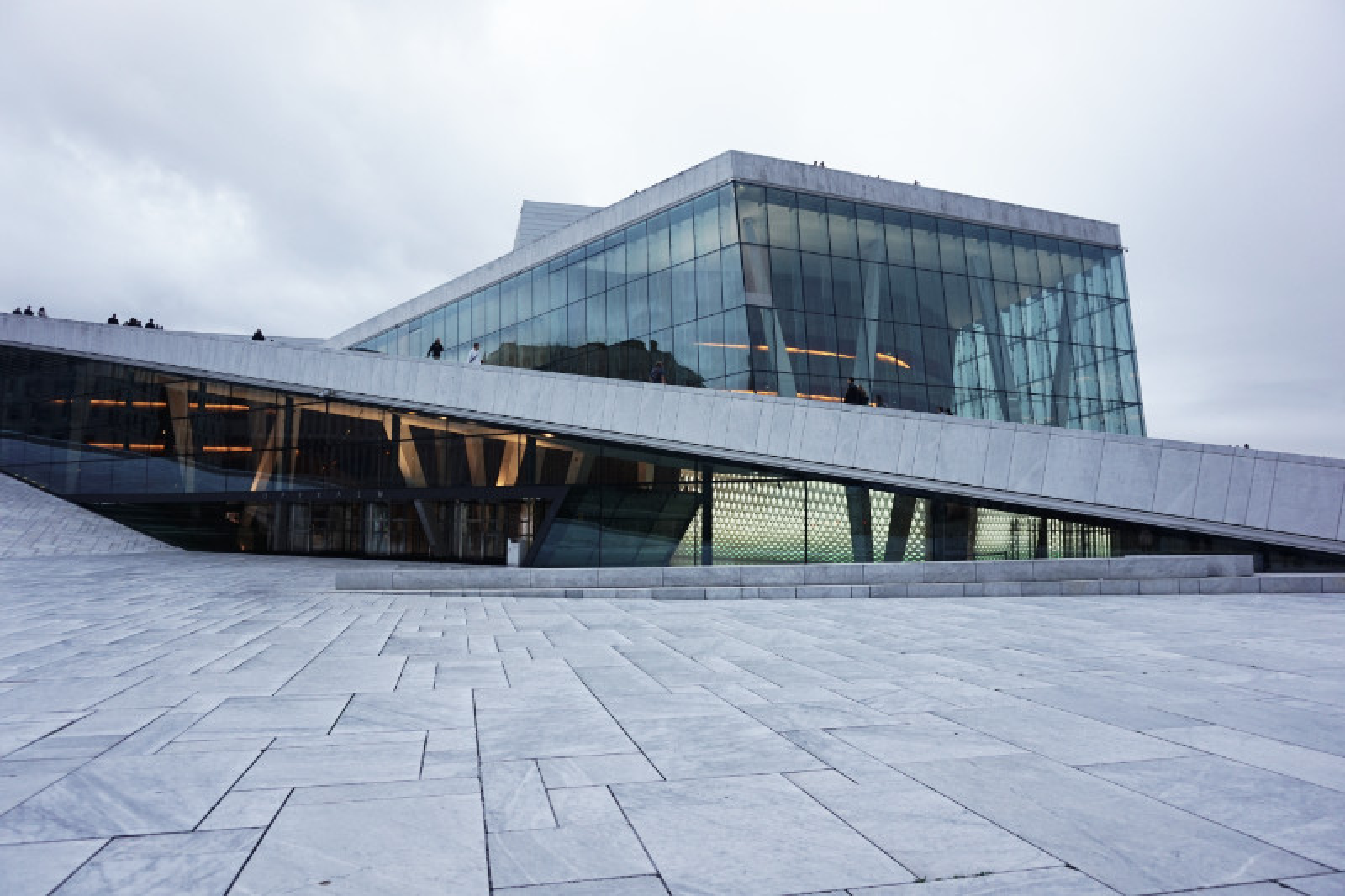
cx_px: 672
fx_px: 896
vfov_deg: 53.1
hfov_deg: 73.8
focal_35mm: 24
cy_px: 448
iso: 100
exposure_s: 1/60
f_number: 4
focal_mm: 16
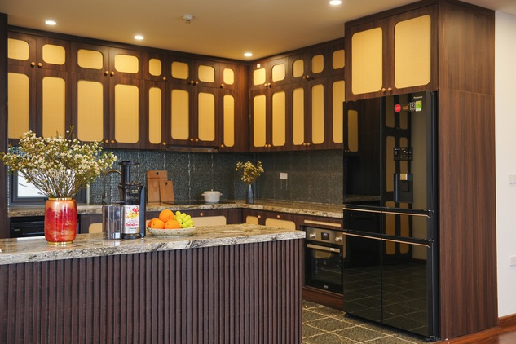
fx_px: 559
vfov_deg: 34.2
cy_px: 172
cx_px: 262
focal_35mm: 39
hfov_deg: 49.6
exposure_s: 1/100
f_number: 3.5
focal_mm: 38
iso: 640
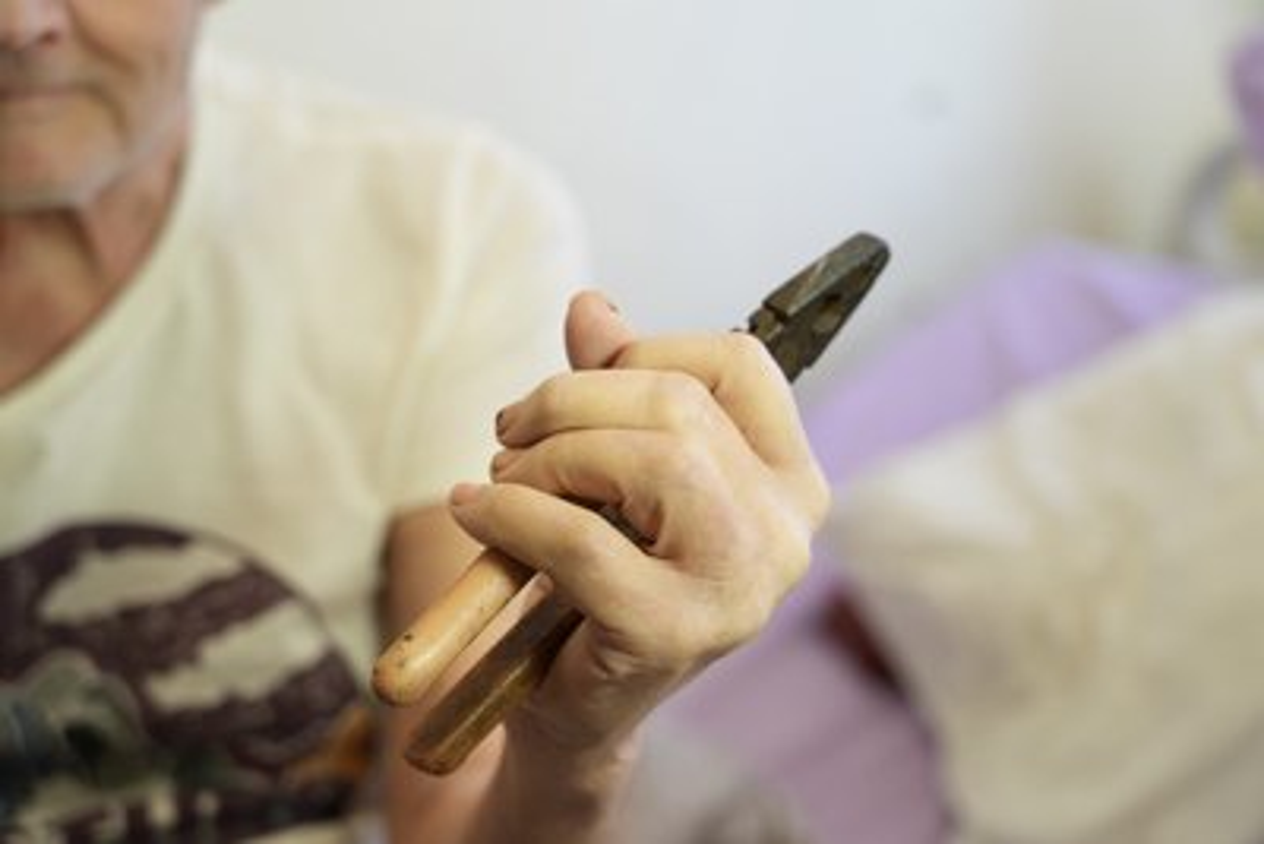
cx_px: 632
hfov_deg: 29.6
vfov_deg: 20.0
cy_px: 422
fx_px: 2388
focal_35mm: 68
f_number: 4
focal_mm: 68
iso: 800
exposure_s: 1/100
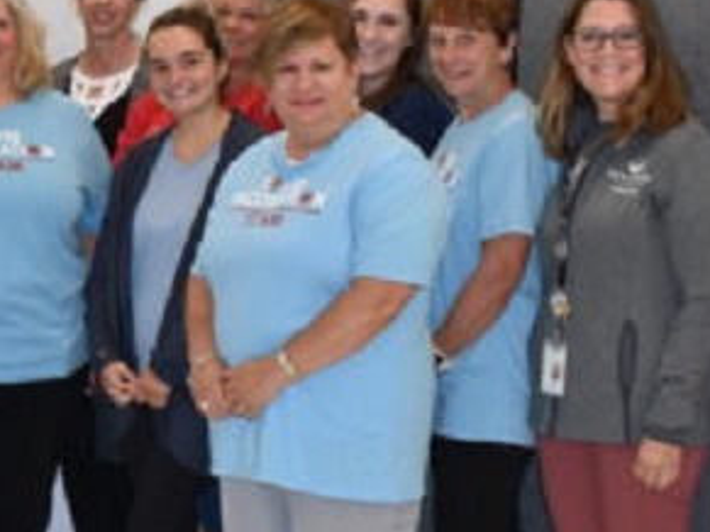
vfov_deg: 13.5
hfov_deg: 16.6
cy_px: 157
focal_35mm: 109
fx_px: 2235
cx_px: -325
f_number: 5.6
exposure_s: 1/125
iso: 800
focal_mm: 22
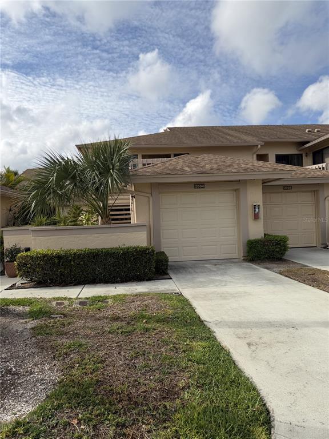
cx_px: 164
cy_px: 220
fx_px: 304
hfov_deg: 56.8
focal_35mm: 24
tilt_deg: -0.4
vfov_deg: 71.6
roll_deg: +2.1
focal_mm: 6.76
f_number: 1.78
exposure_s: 1/5714
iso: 80
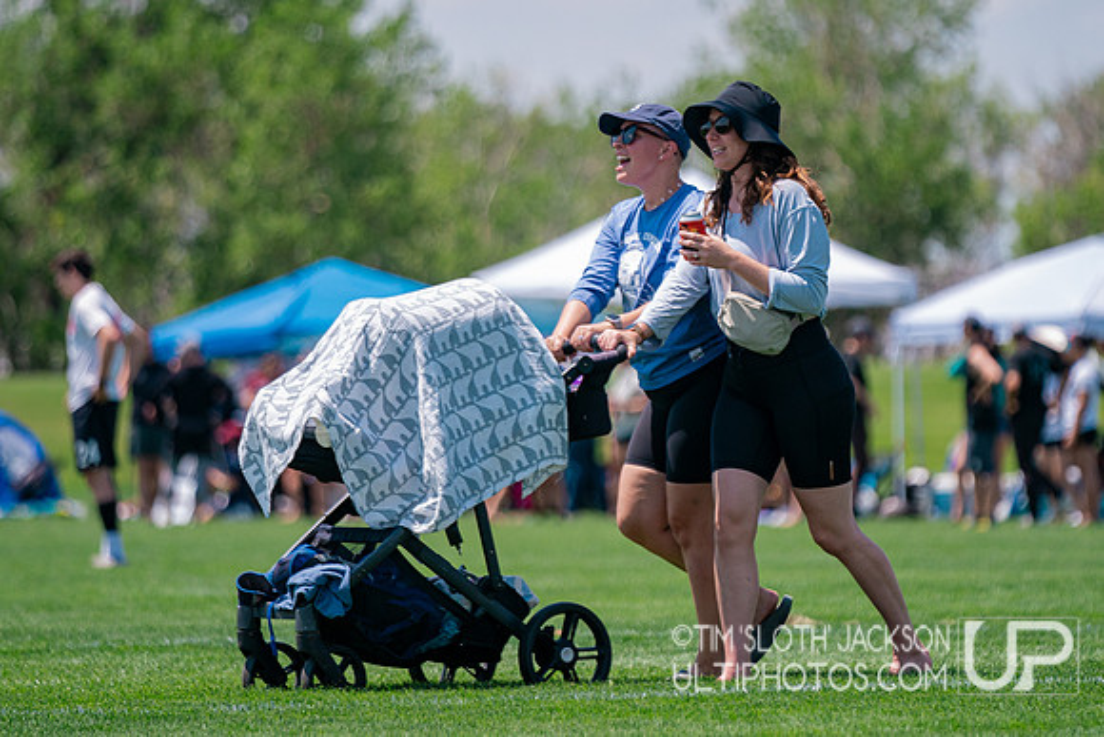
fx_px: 9083
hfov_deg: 7.0
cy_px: 354
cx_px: 591
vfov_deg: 4.6
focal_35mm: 296
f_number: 2.8
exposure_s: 1/5000
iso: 400
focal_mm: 200
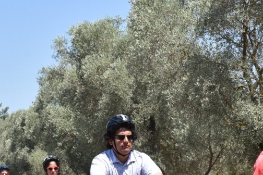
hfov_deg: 16.8
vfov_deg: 11.1
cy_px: 203
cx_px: 150
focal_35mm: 122
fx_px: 891
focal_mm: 32
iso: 500
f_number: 13
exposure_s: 1/640
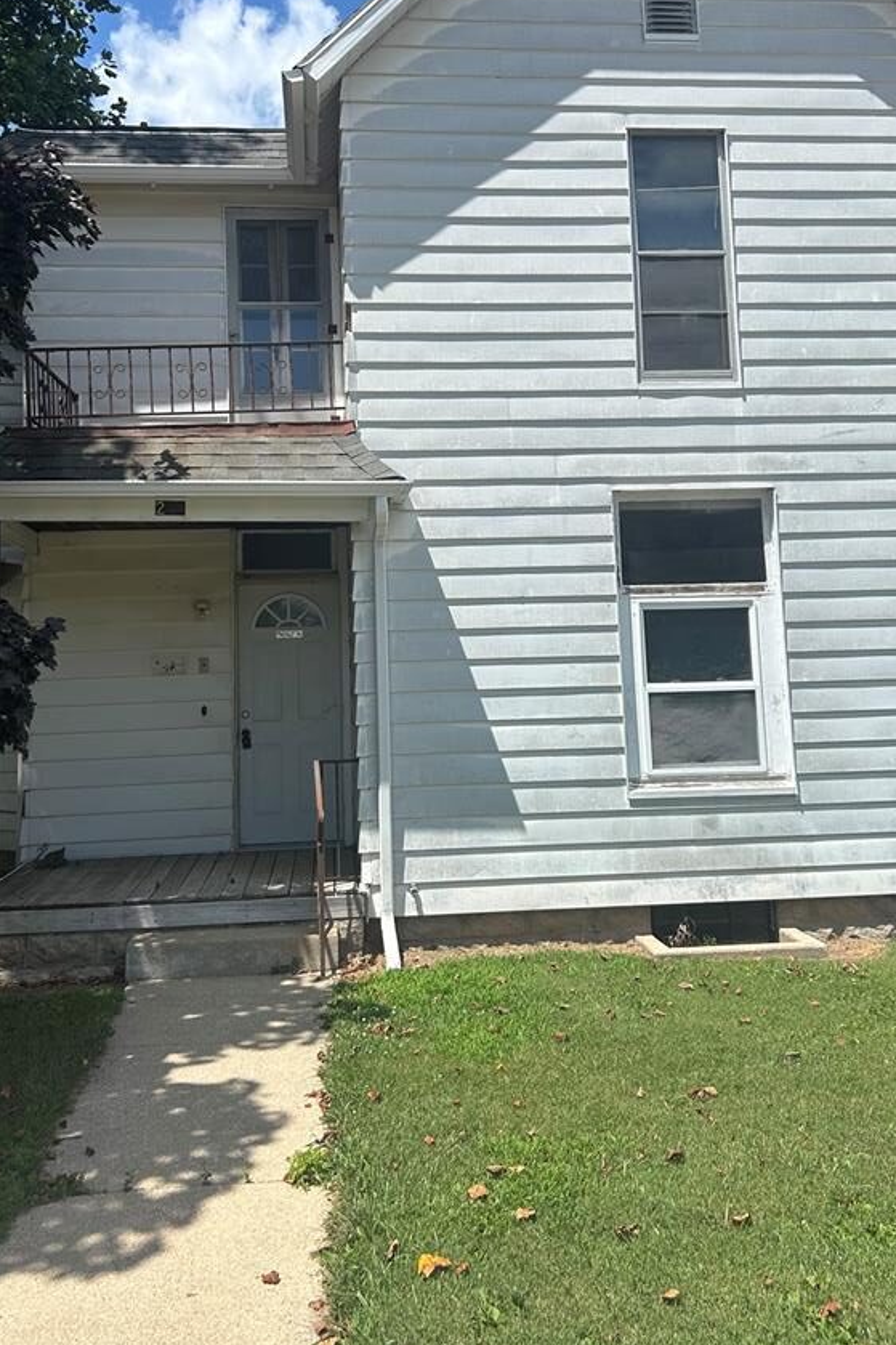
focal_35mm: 33
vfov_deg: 57.0
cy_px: 566
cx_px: 434
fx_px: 1232
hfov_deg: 39.9
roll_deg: +1.6
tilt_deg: +7.2
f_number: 1.5
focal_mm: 5.7
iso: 50
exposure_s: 1/4444
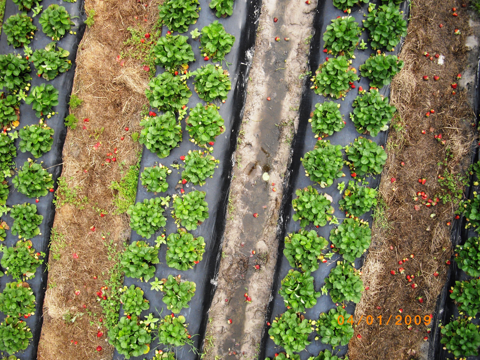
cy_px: 180
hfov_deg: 49.0
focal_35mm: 38
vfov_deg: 37.7
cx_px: 240
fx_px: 527
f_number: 2.8
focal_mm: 7.9
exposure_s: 1/800
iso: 200
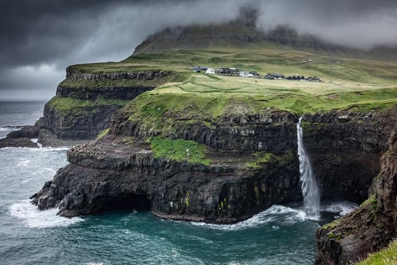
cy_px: 132
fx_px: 386
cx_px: 198
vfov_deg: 37.9
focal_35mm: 35
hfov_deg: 54.4
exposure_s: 1/800
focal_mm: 23
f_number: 8
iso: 1600
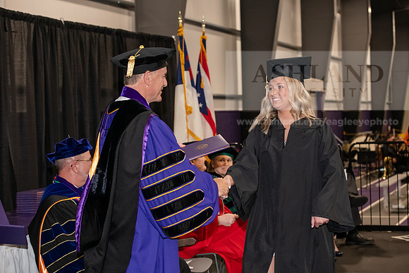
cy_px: 136
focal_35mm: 70
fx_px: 795
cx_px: 204
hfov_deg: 28.8
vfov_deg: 19.5
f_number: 5
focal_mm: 70
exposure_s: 1/200
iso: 2500
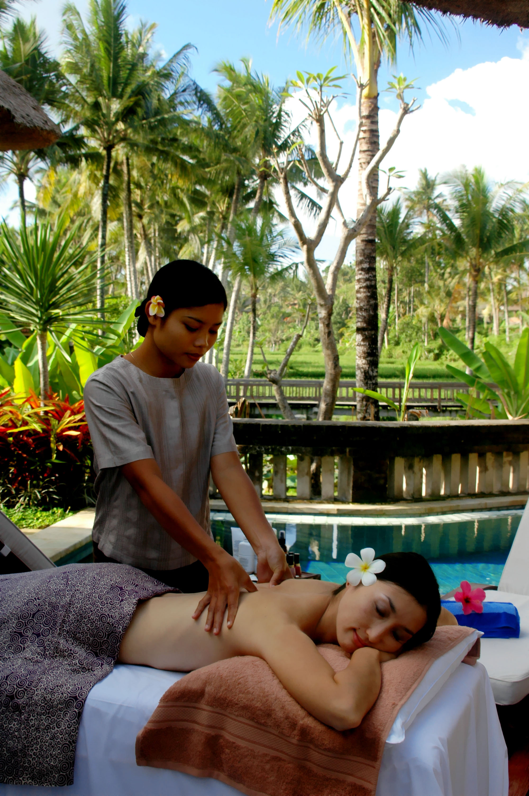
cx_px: 264
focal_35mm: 48
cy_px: 398
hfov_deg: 28.0
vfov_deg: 41.1
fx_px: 1060
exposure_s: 1/40
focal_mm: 32
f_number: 8
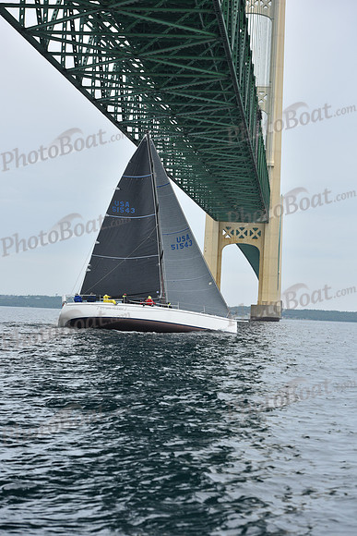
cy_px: 268
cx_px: 178
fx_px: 1264
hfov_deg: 16.1
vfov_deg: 23.9
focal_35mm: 85
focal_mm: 85
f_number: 5.6
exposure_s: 1/800
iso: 250
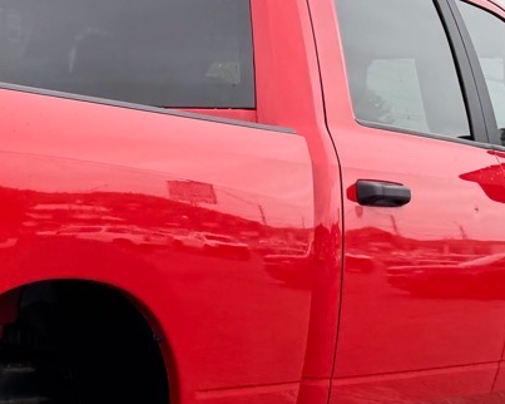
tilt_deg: +0.8
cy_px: 240
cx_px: -133
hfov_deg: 19.2
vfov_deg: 16.5
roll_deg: -2.0
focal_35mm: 93
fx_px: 1389
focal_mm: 6.76
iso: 80
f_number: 1.78
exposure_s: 1/589
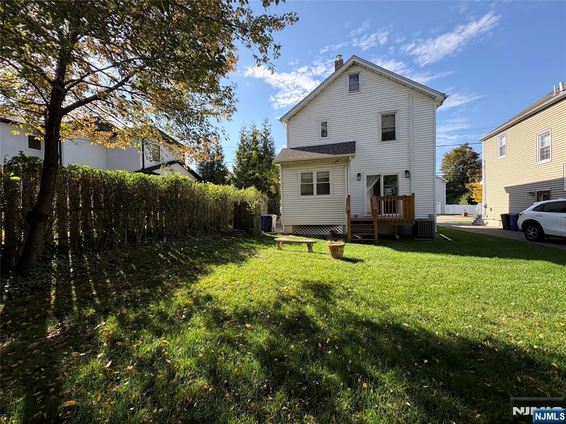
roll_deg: +0.5
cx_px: 283
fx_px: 229
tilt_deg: -1.9
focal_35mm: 14
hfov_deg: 102.1
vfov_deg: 85.7
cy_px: 212
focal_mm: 2.22
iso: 64
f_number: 2.2
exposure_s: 1/582
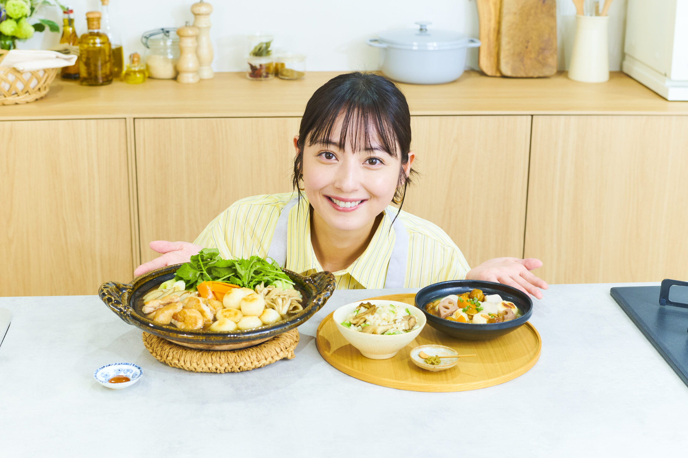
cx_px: 344
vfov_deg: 23.3
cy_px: 229
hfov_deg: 34.5
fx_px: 1108
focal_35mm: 58
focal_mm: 58
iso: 800
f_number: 7.1
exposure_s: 1/125
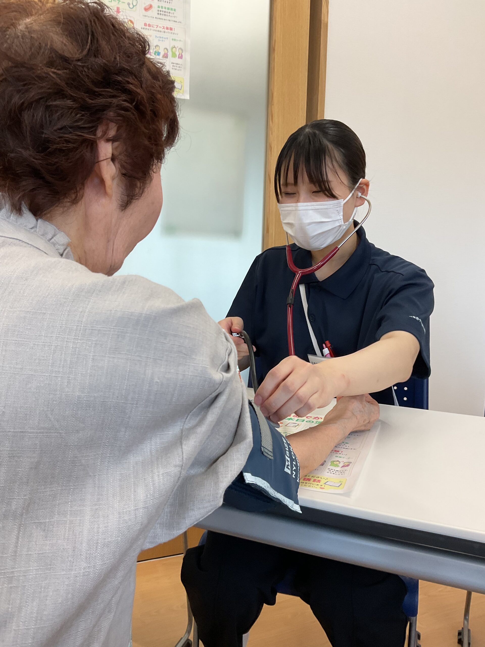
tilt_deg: -4.4
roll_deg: -1.9
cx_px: 242
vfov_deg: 61.7
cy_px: 324
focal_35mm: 29
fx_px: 542
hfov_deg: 48.2
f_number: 1.8
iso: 40
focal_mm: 3
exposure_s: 1/100
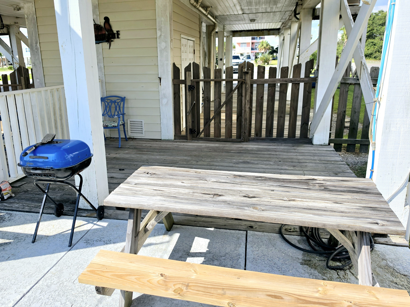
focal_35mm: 26
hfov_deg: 67.1
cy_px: 140
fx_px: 308
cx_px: 181
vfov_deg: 53.0
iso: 64
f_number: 1.4
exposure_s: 1/10000
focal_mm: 6.5
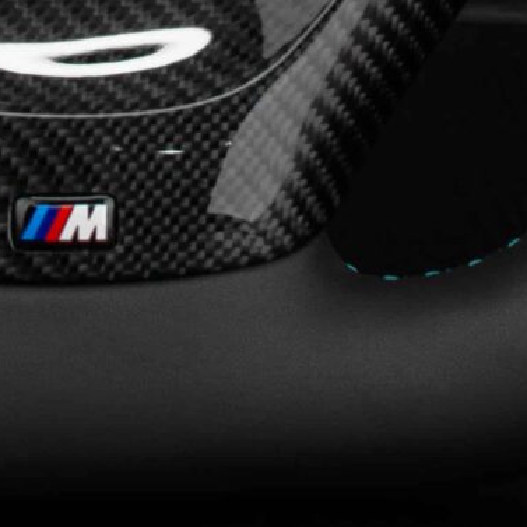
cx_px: 50
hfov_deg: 5.8
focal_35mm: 303
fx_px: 5217
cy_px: -553
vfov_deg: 5.6
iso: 500
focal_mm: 35
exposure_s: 1/125
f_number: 6.3
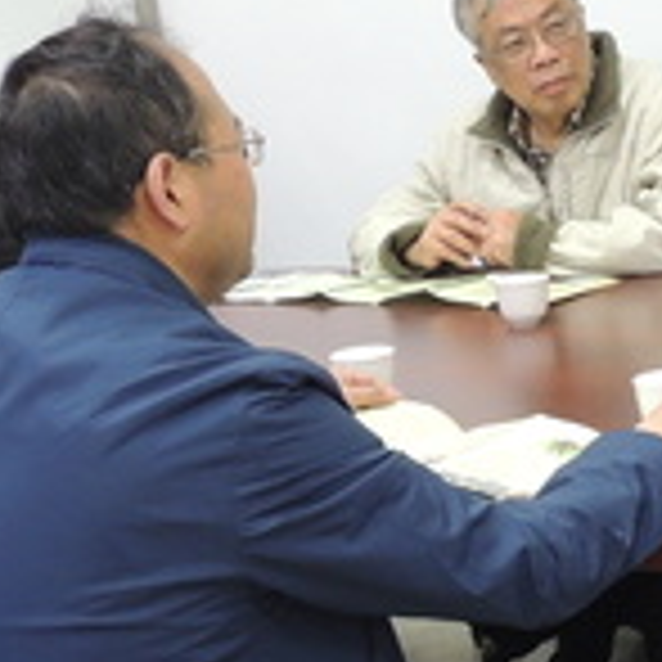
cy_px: 412
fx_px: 2185
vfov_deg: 17.2
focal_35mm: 101
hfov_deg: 16.8
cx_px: 694
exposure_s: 1/30
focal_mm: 4.3
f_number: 3
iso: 320
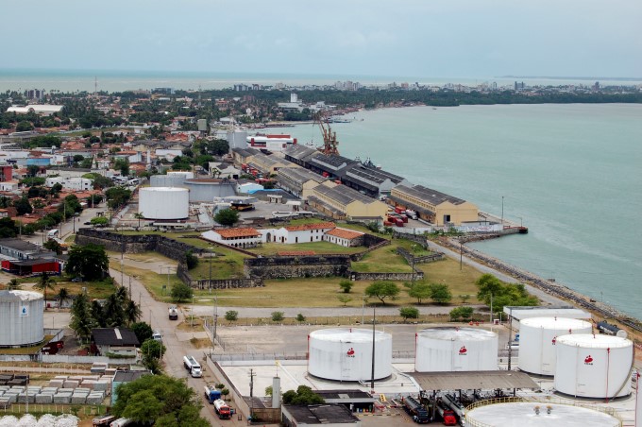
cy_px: 214
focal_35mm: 82
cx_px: 321
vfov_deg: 16.5
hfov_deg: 24.6
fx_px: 1470
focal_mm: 55
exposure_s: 1/500
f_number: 11
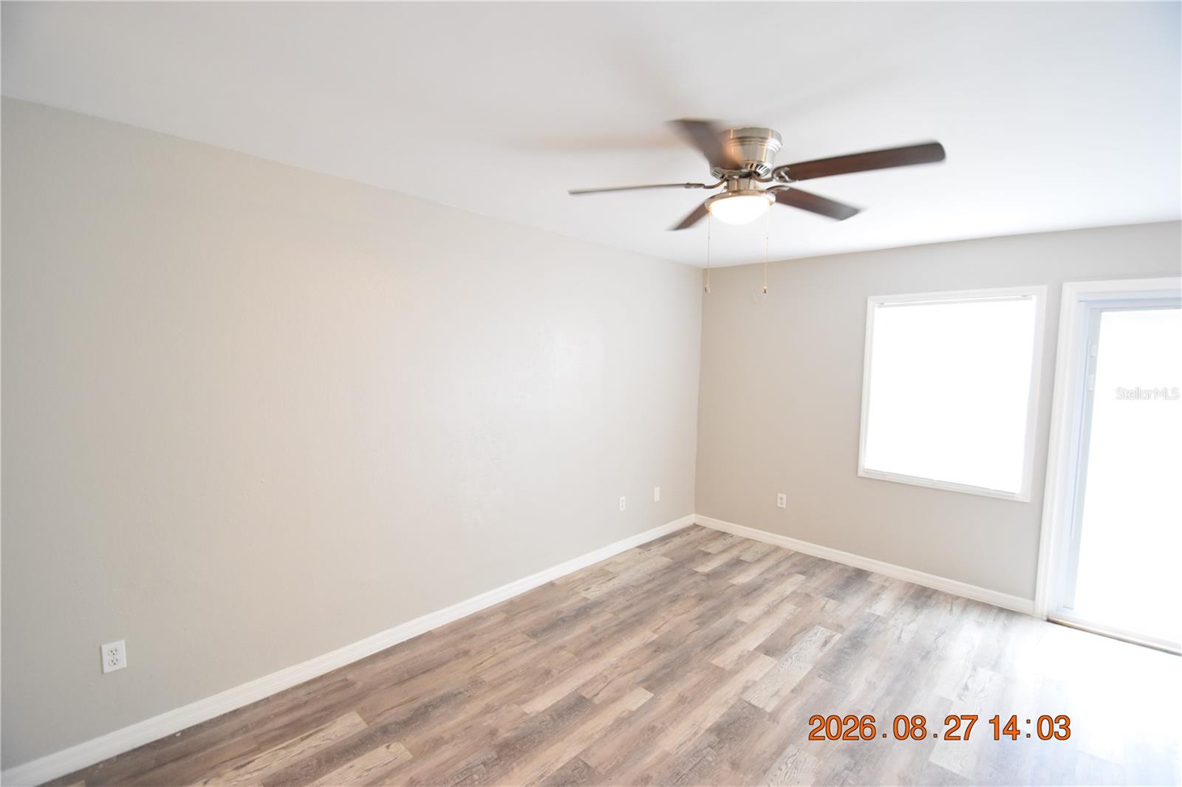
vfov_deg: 77.3
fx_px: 492
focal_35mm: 15
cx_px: 591
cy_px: 394
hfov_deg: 100.4
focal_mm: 10
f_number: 3.5
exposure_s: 1/60
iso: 1400
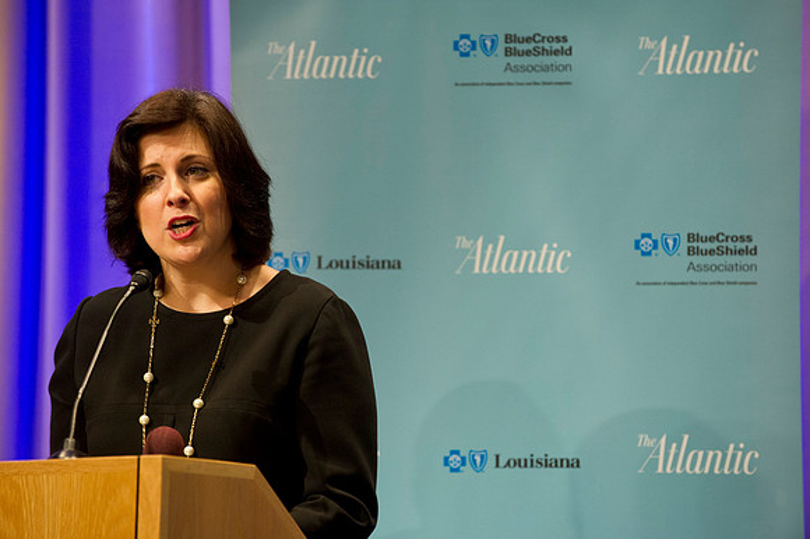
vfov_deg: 6.9
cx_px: 405
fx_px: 4497
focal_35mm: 200
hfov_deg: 10.3
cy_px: 270
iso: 2500
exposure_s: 1/125
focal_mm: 200
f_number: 4
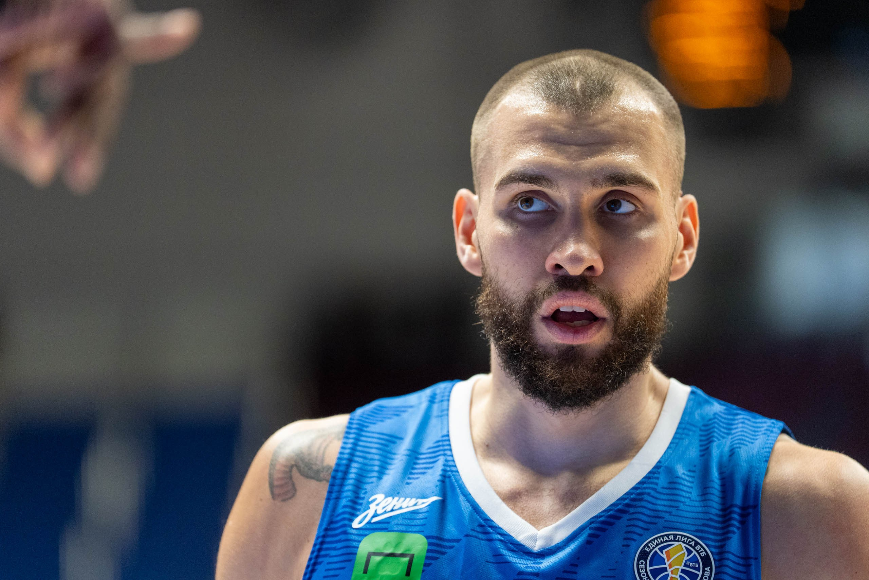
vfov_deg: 6.4
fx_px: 5159
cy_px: 274
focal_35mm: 214
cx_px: 448
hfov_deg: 9.6
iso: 5000
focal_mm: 200
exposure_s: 1/1000
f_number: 2.8
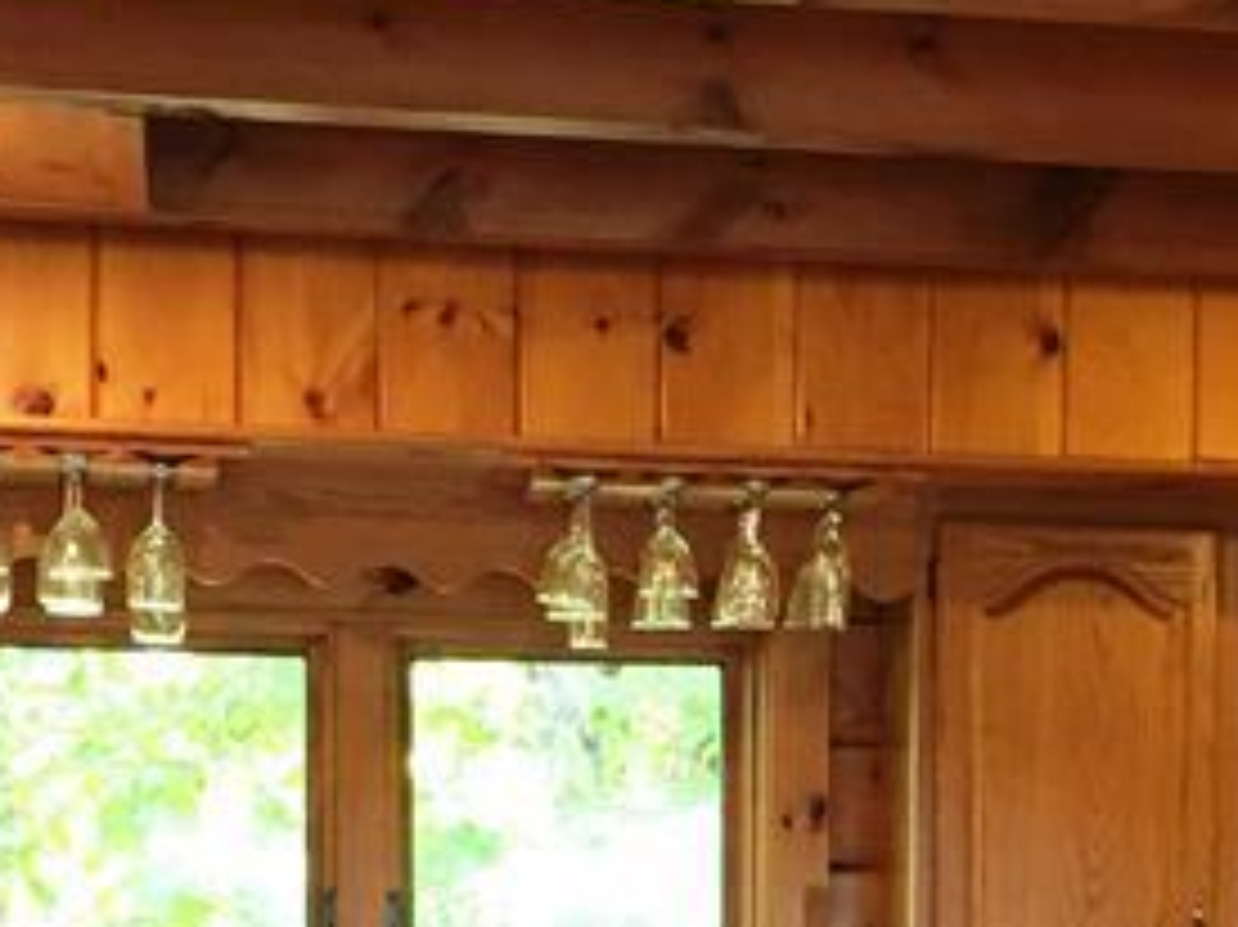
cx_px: 1022
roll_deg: -1.0
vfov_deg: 13.2
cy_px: 1246
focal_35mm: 108
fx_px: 3861
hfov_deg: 18.0
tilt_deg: -1.7
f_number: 2.2
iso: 80
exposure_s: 1/15
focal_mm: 4.15
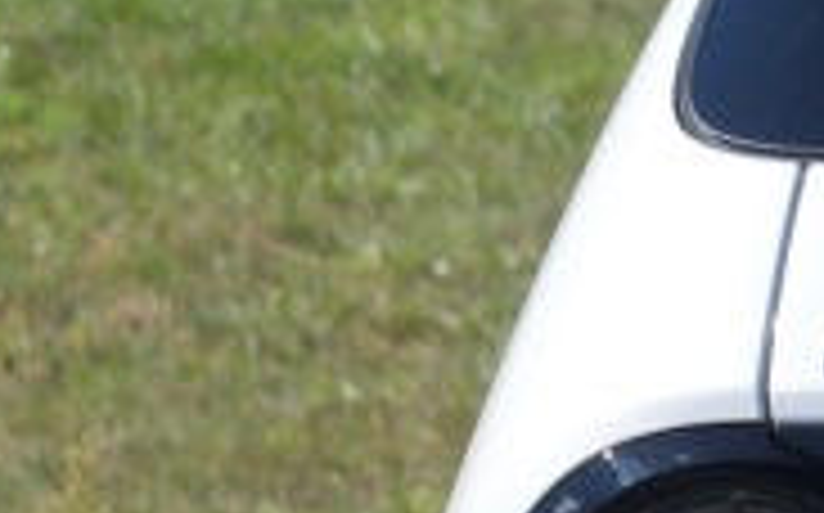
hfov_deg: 3.3
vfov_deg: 2.1
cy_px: 814
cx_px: 1954
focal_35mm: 621
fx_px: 13933
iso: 100
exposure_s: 1/250
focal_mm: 62
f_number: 8
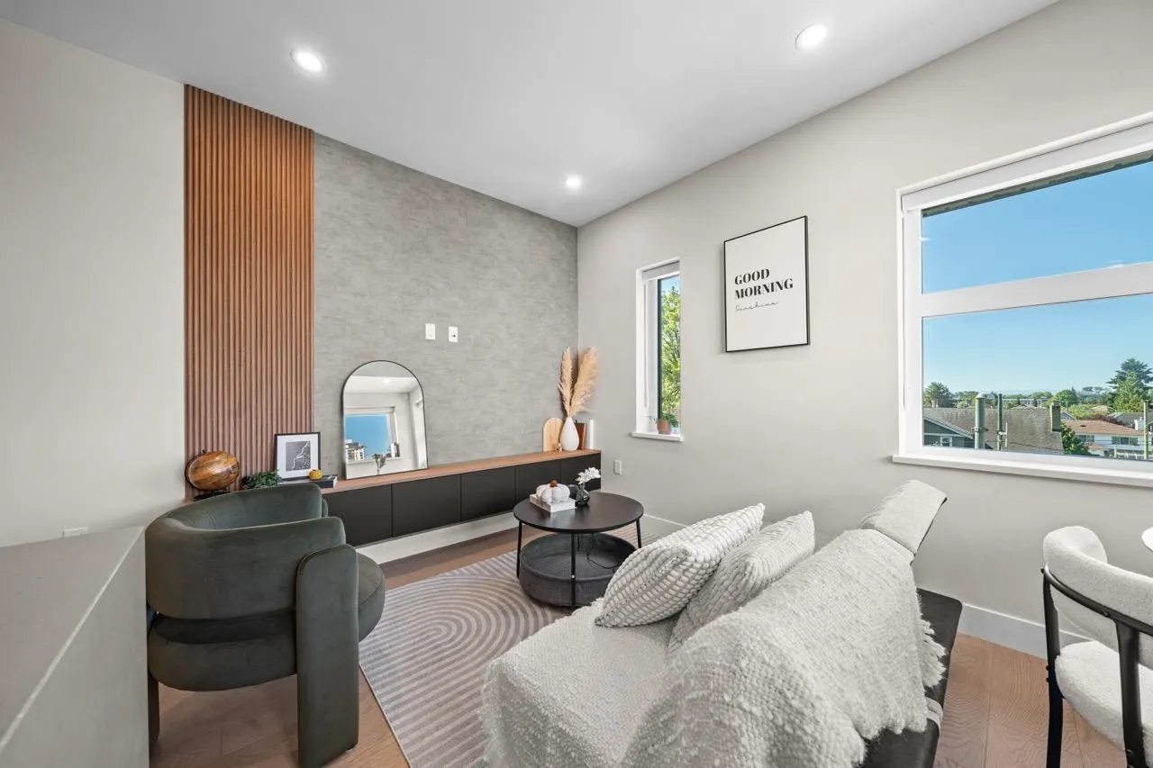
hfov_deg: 112.6
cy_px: 384
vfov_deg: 90.0
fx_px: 384
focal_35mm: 12
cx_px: 576
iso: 100
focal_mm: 12
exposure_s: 1/2
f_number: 8
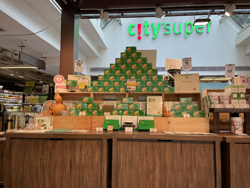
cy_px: 94
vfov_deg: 54.9
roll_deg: -0.7
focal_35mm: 25
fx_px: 181
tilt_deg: +3.3
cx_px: 125
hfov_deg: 69.4
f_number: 1.6
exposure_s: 1/100
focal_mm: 5.1
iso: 40
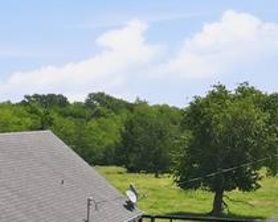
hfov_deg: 15.3
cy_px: 231
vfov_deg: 13.3
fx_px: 938
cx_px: -169
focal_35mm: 114
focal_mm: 4.5
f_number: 2.8
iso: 100
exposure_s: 1/800
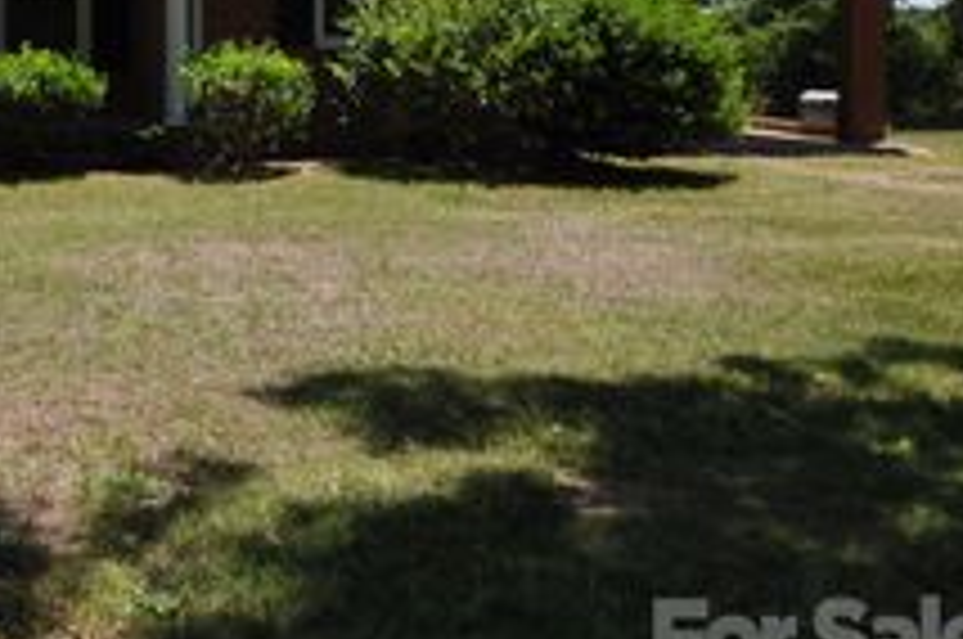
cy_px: 68
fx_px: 1309
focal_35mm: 49
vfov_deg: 26.5
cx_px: -122
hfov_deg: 34.3
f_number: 7.1
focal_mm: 14
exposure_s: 1/200
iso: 250
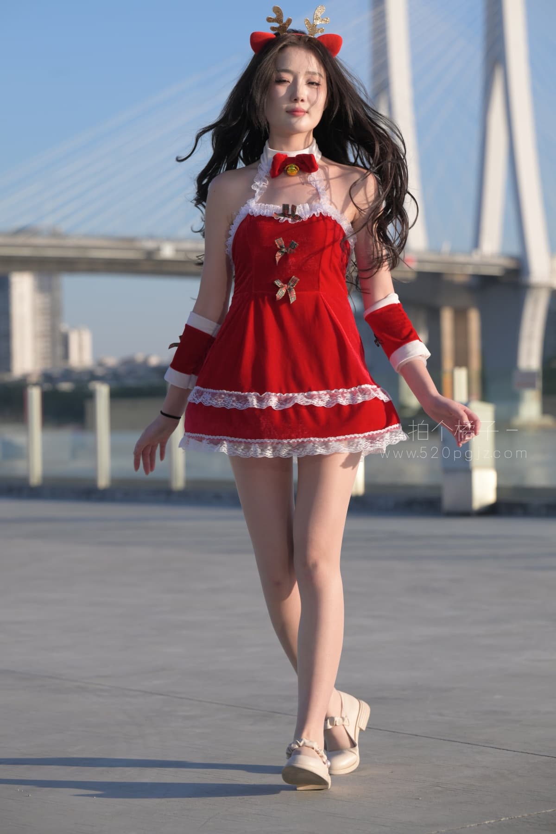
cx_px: 278
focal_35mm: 110
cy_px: 417
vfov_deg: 18.6
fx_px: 2548
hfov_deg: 12.5
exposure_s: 1/640
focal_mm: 110
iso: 140
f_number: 5
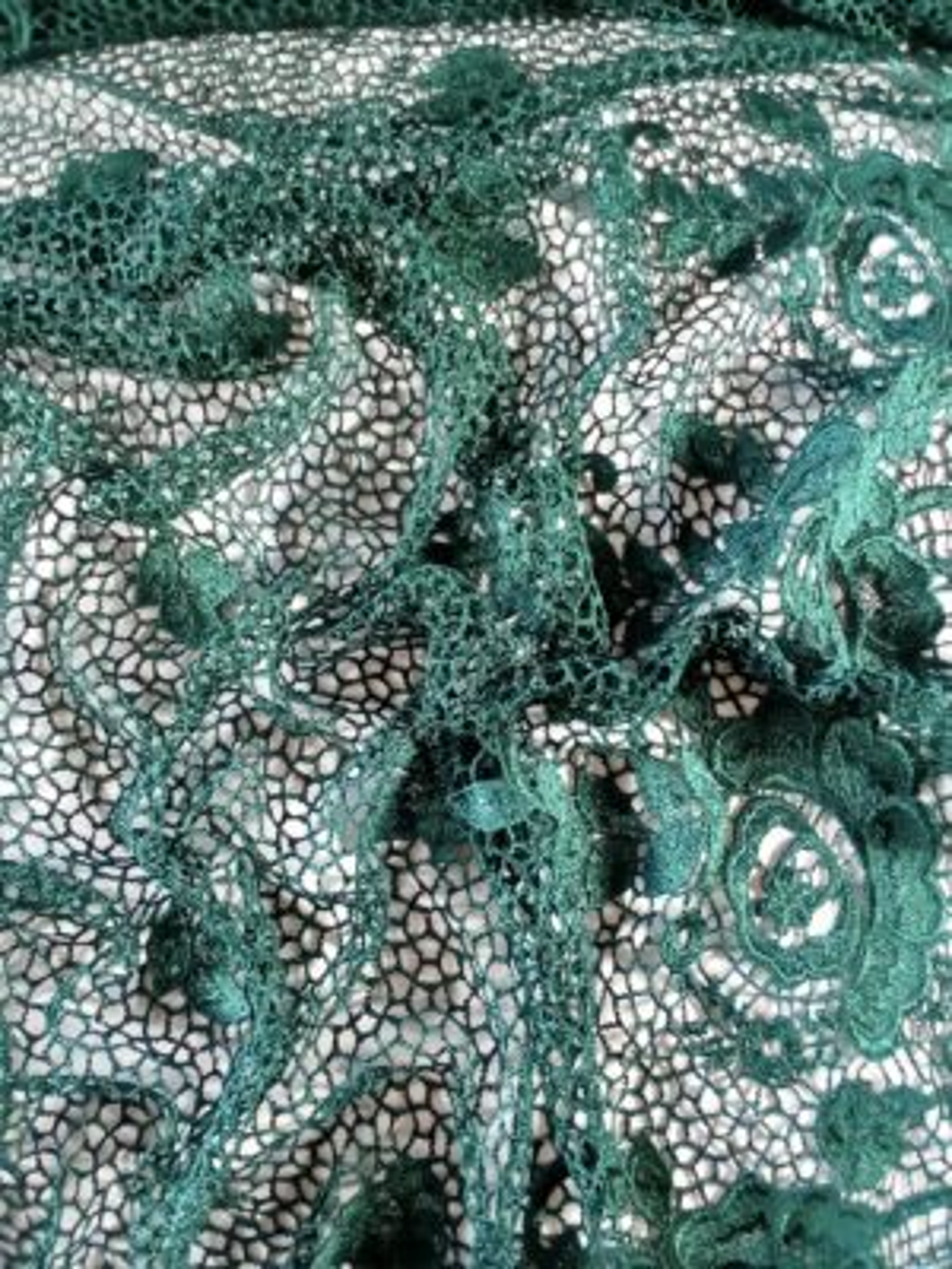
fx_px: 623
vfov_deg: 91.0
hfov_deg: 74.7
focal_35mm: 17
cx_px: 476
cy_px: 634
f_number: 2.2
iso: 160
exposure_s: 1/33.3
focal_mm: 1.4
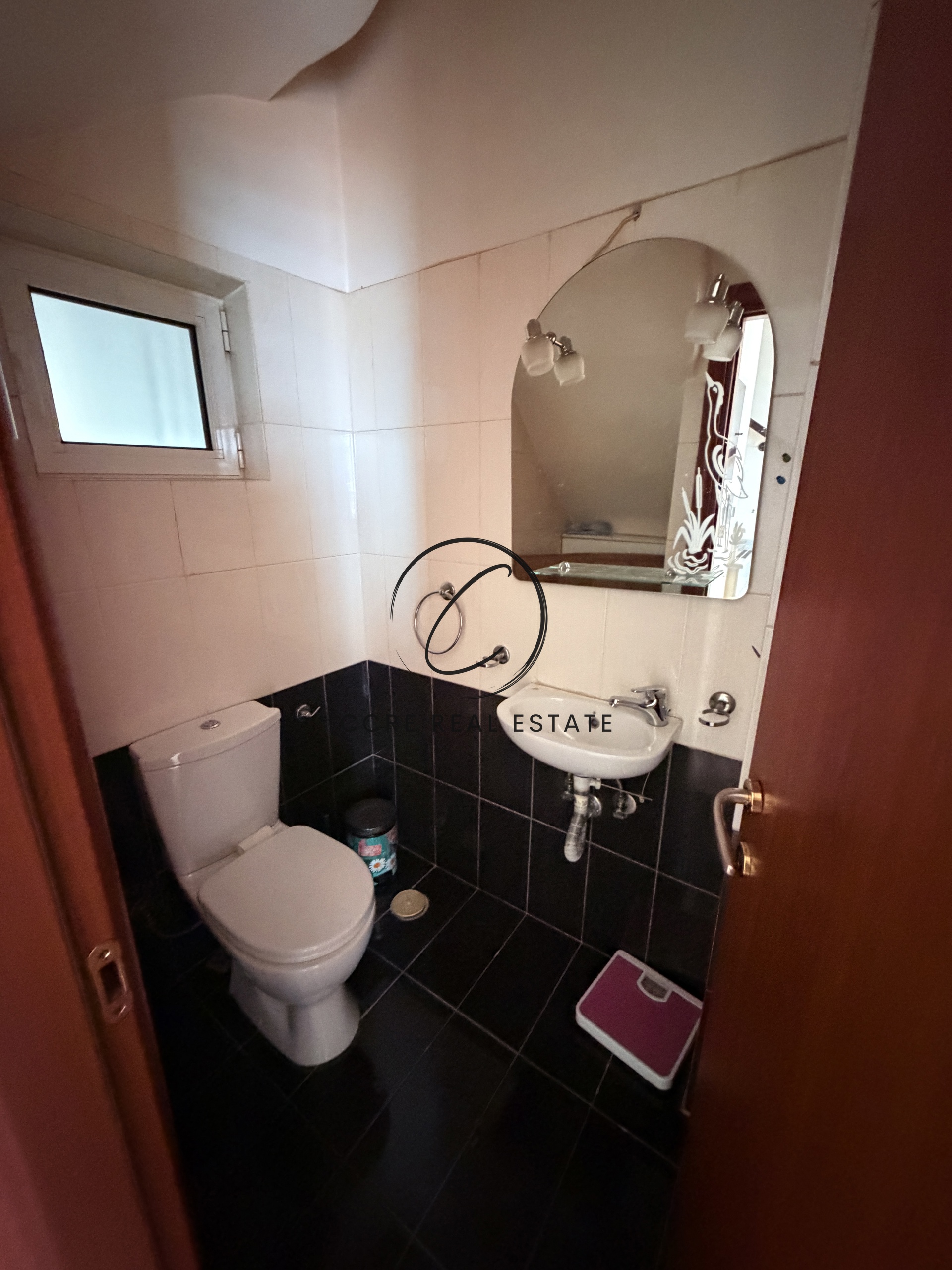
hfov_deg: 85.7
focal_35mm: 14
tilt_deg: -15.8
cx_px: 476
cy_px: 635
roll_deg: -1.1
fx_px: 513
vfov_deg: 102.1
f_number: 2.2
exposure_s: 1/47
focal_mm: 2.22
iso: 1250
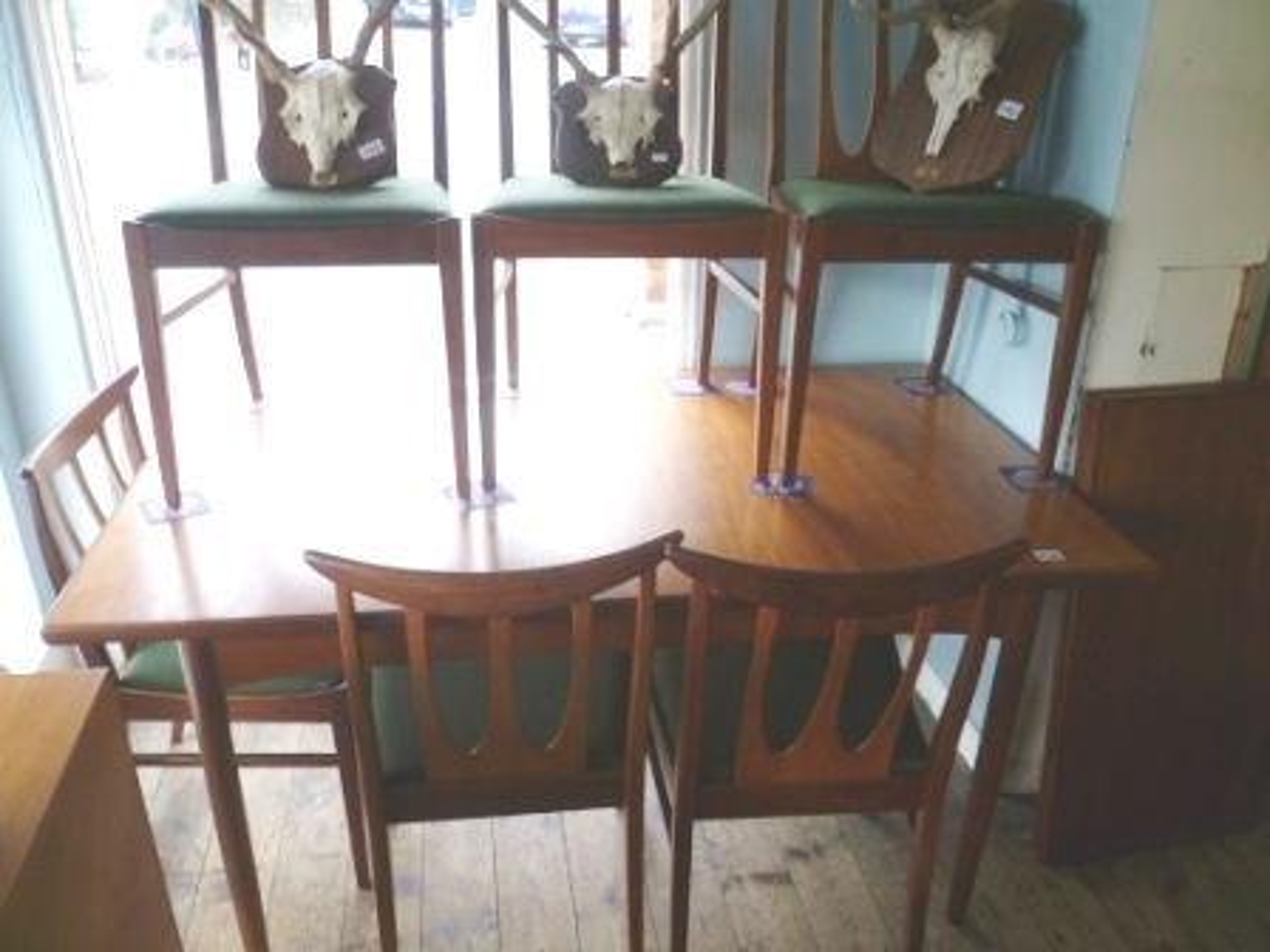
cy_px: 476
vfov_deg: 49.7
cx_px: 635
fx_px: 1027
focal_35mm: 28
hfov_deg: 63.4
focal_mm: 5
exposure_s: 1/30
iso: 80
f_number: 2.8
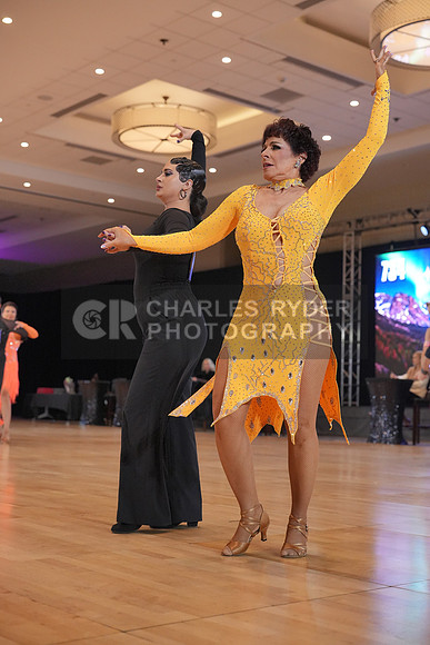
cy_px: 322
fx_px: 895
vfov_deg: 39.6
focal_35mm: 50
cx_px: 215
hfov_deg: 27.0
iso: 3200
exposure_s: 1/500
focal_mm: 50
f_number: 3.5
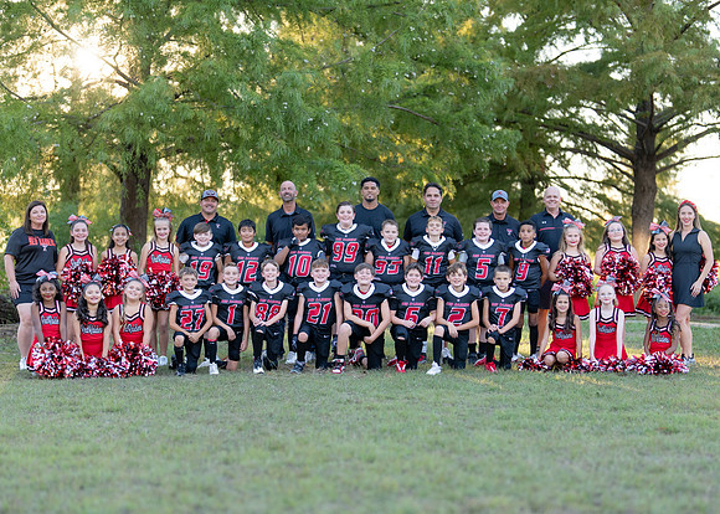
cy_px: 280
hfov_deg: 29.5
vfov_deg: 21.3
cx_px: 368
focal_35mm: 67
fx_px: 1366
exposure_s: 1/1250
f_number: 1.2
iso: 200
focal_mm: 50
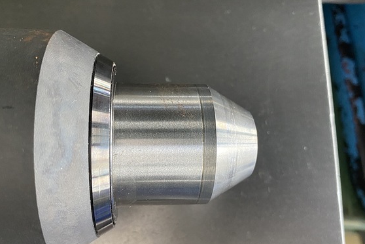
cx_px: 185
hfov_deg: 60.3
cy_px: 142
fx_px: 314
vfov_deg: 42.2
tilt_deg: -77.0
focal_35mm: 31
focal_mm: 4.25
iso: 400
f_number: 1.8
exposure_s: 1/60
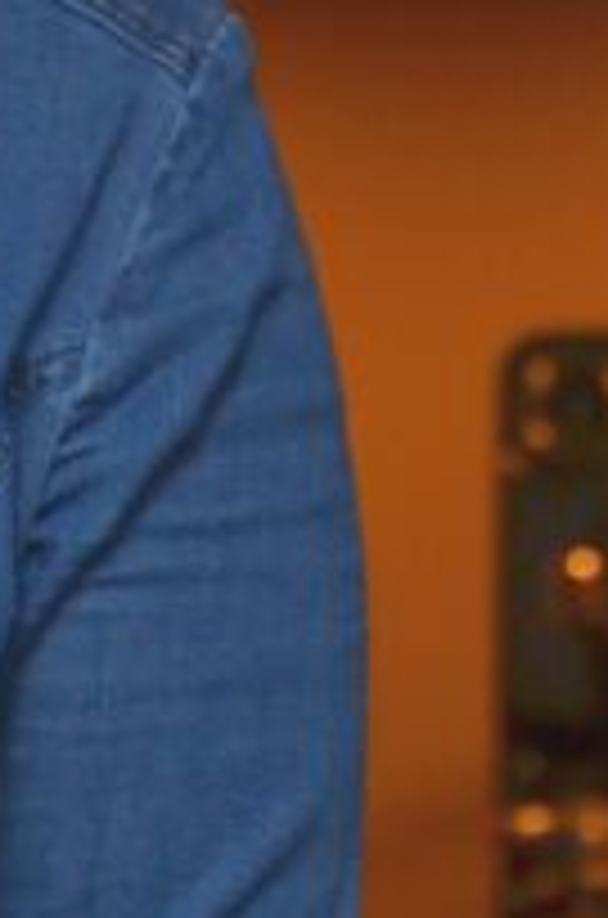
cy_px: -220
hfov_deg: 2.1
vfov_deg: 3.2
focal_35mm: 649
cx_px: -626
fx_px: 16524
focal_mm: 86
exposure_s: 1/160
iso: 400
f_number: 5.6
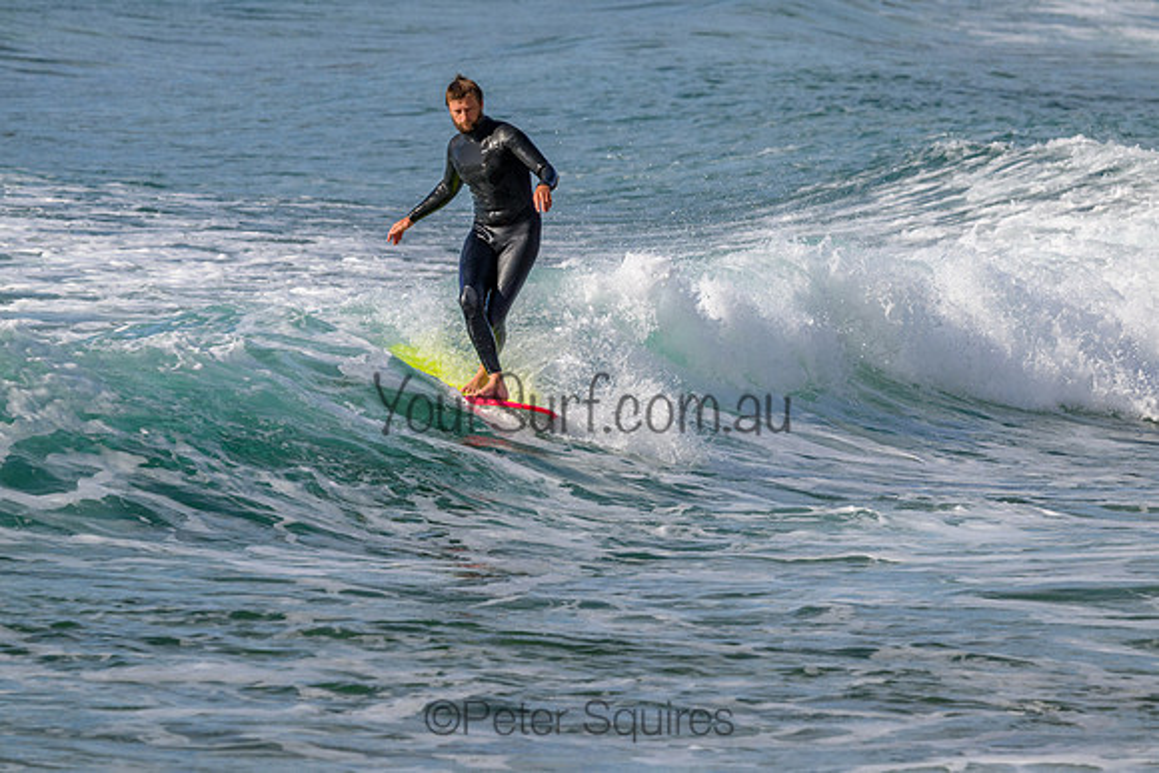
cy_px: 386
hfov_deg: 4.5
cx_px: 580
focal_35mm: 460
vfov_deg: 3.0
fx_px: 14812
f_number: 11
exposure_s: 1/2000
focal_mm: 460
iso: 1100
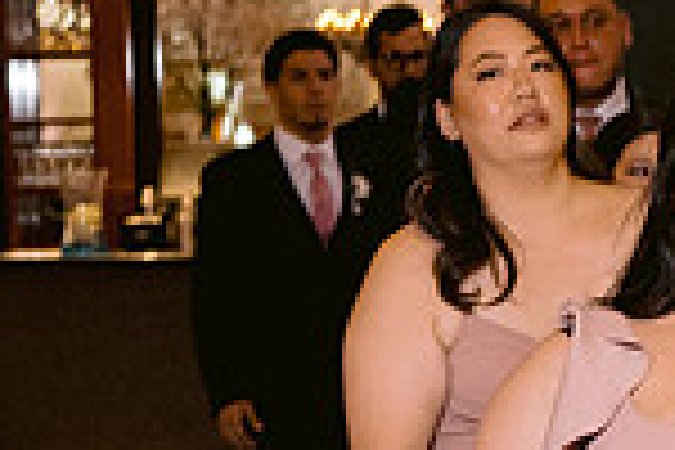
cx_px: 837
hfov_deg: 13.1
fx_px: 2850
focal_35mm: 152
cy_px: 413
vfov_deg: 9.0
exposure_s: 1/125
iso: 1600
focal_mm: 35
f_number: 2.8
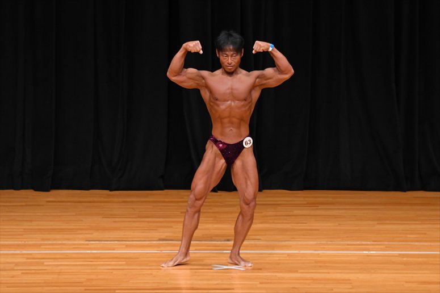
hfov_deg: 7.6
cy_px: 146
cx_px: 220
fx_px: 3298
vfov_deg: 5.1
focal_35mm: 270
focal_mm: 180
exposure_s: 1/400
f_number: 5.6
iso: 3200
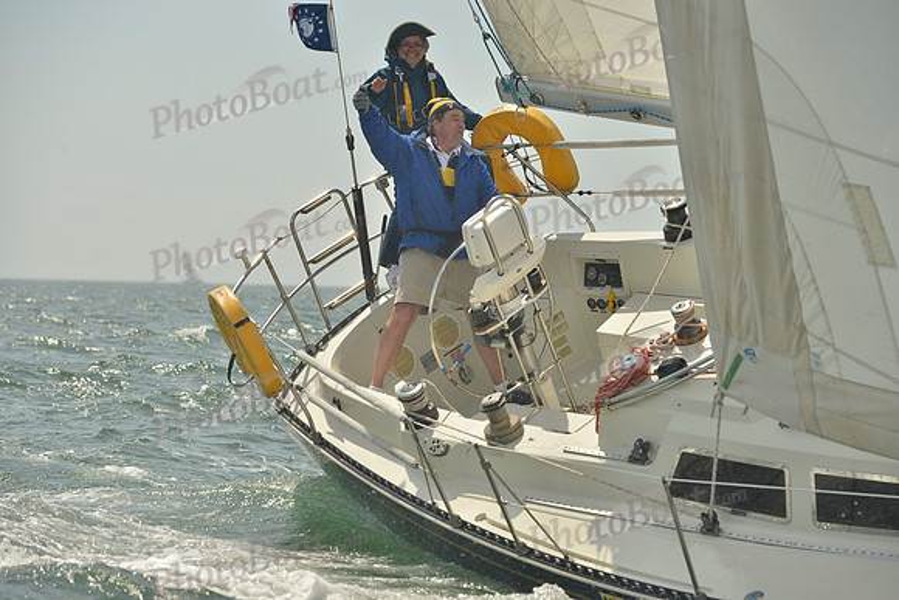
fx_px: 3622
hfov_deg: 14.2
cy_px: 300
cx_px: 450
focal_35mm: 145
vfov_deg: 9.5
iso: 200
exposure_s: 1/1250
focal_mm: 145
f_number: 8
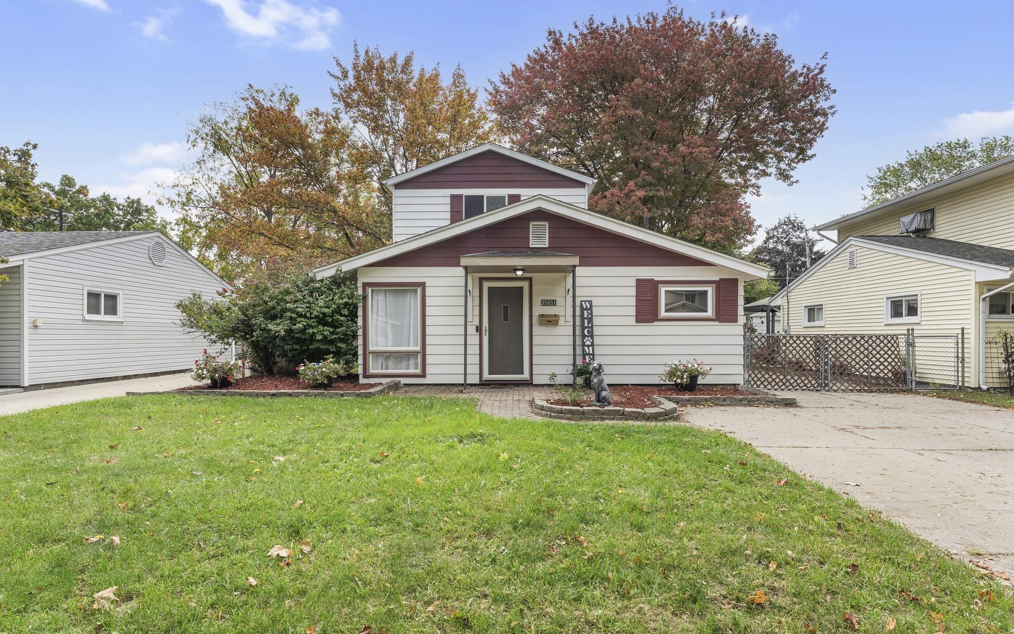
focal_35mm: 18
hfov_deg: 90.4
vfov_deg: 64.3
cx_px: 504
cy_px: 346
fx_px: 503
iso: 500
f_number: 8
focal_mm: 17.2
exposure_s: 1/500
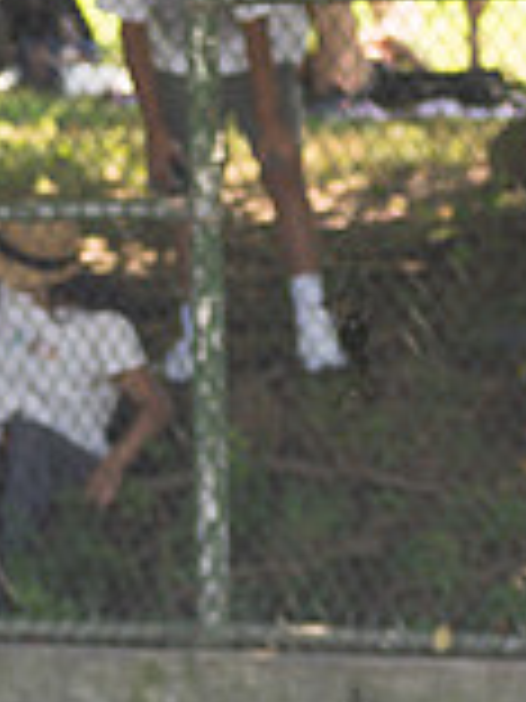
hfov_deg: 3.2
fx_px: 9421
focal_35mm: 465
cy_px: 547
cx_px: -229
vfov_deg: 4.3
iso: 125
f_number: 4
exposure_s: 1/160
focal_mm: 112
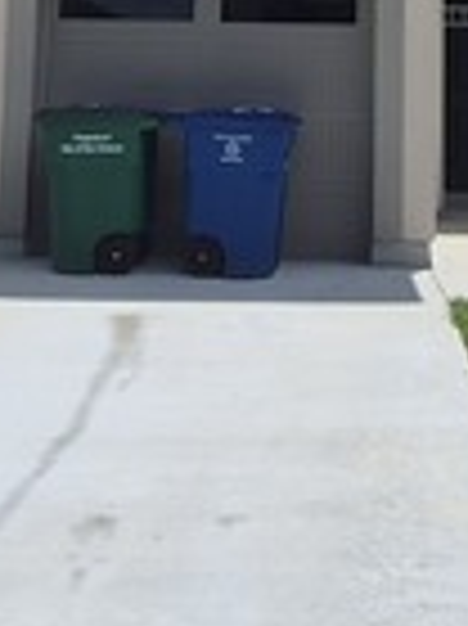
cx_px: 346
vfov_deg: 28.9
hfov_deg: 24.1
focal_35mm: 60
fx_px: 1083
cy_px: -77
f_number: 2.2
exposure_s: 1/3424
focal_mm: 1.74
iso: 40
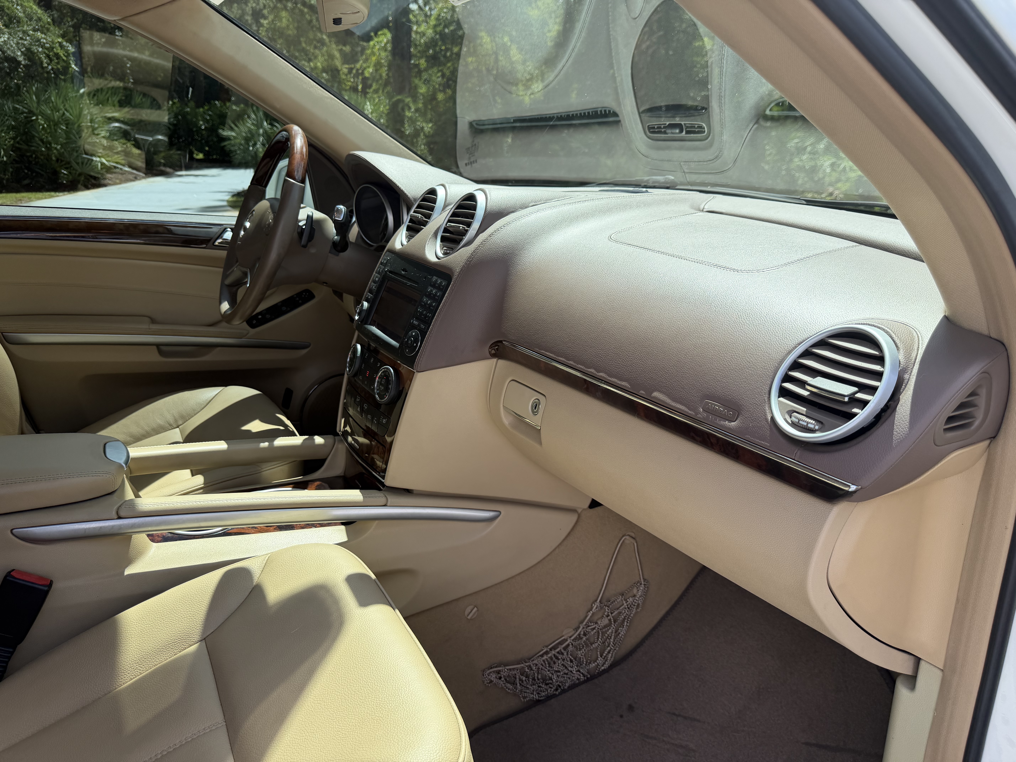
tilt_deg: -18.4
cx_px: 508
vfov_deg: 56.8
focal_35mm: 24
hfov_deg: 71.6
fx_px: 704
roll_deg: -1.1
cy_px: 381
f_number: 1.78
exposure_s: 1/1156
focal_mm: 6.76
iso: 80
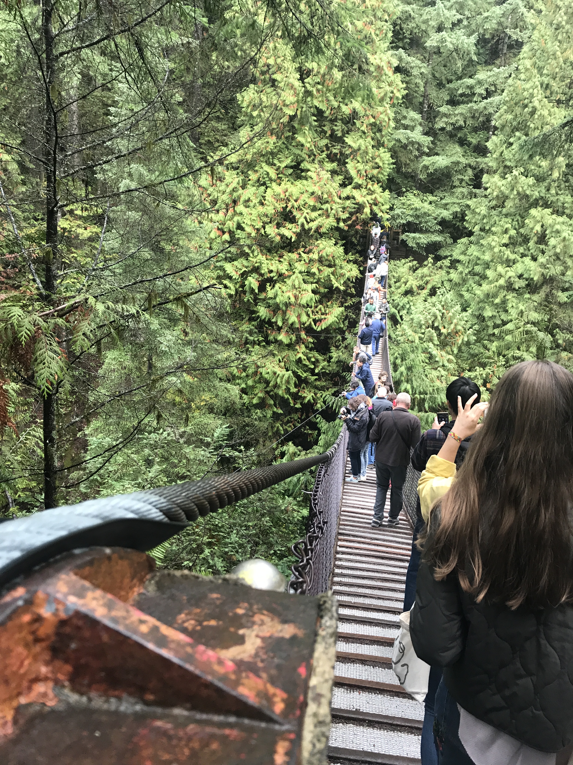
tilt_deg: -17.6
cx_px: 286
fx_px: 618
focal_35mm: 28
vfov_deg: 63.4
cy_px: 382
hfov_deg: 49.7
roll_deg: -4.2
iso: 20
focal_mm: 3.99
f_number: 1.8
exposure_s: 1/40
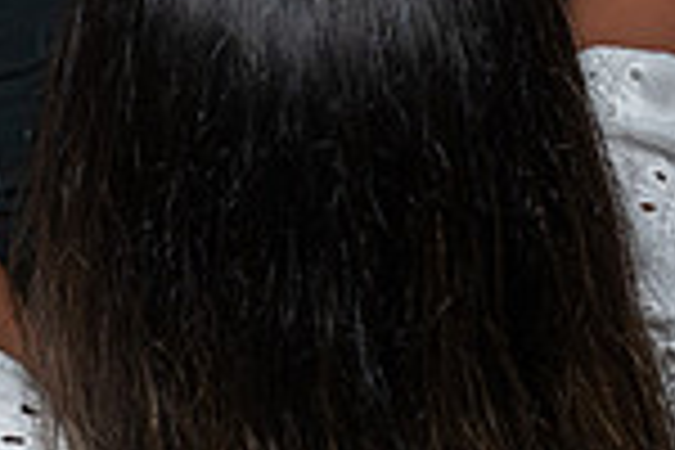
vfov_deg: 12.4
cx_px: -317
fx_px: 2062
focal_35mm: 110
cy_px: 80
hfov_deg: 16.9
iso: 2000
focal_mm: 24
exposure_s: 1/200
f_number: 5.6
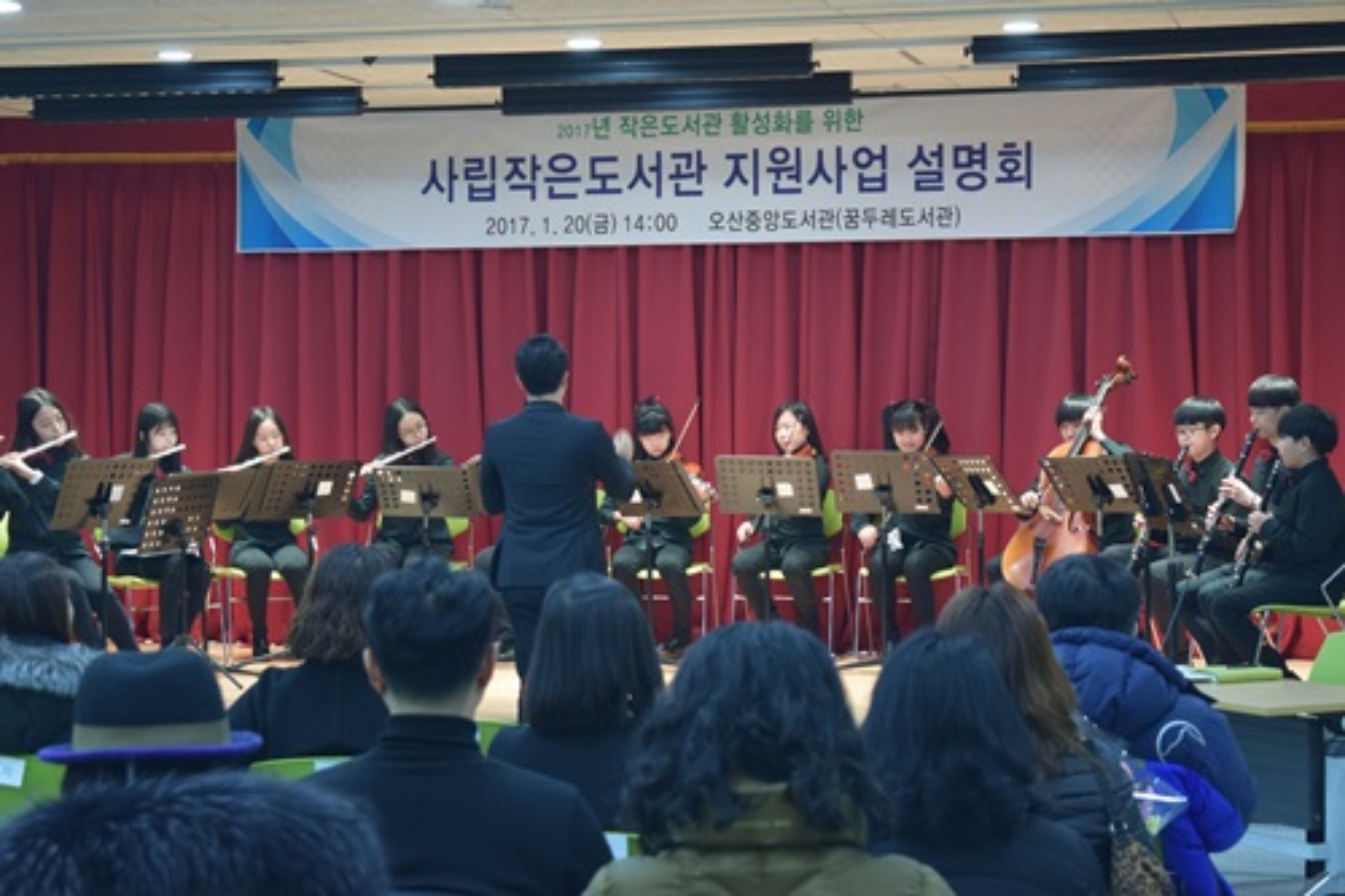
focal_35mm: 82
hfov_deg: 24.6
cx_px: 672
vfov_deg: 16.5
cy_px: 448
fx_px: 3081
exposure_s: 1/30
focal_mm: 55
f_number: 5.6
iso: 800
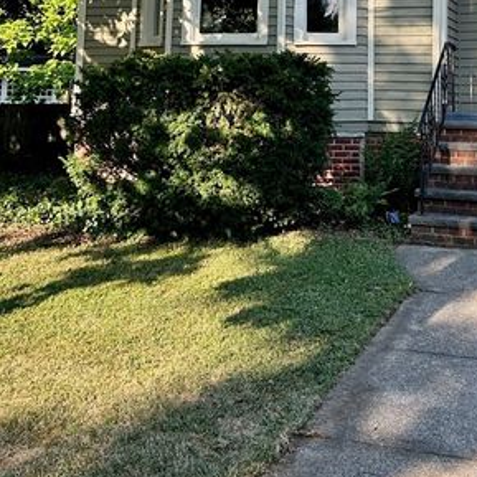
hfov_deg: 32.1
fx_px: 826
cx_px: 279
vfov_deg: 30.1
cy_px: 7
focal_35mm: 53
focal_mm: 5.7
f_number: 1.5
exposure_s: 1/614
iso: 50
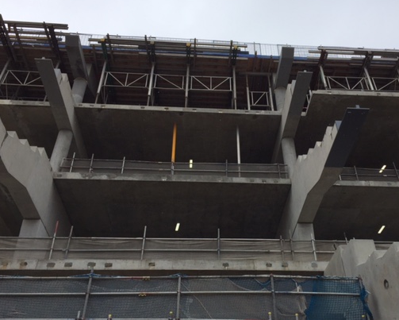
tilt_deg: +40.1
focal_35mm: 36
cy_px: 153
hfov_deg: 50.0
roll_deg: +2.2
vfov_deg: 41.2
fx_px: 425
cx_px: 235
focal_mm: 4.15
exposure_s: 1/1130
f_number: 2.2
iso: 32
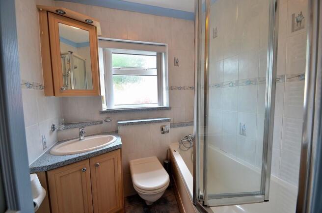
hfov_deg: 100.5
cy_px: 106
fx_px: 134
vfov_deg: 77.0
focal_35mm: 15
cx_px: 161
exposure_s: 1/80
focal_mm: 10
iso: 400
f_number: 4.5
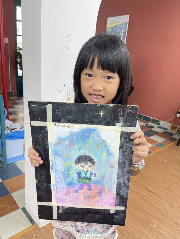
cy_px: 120
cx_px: 90
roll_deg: -5.2
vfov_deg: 69.4
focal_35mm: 25
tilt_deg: -19.5
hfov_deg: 54.9
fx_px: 173
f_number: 1.6
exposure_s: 1/100
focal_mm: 5.1
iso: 50
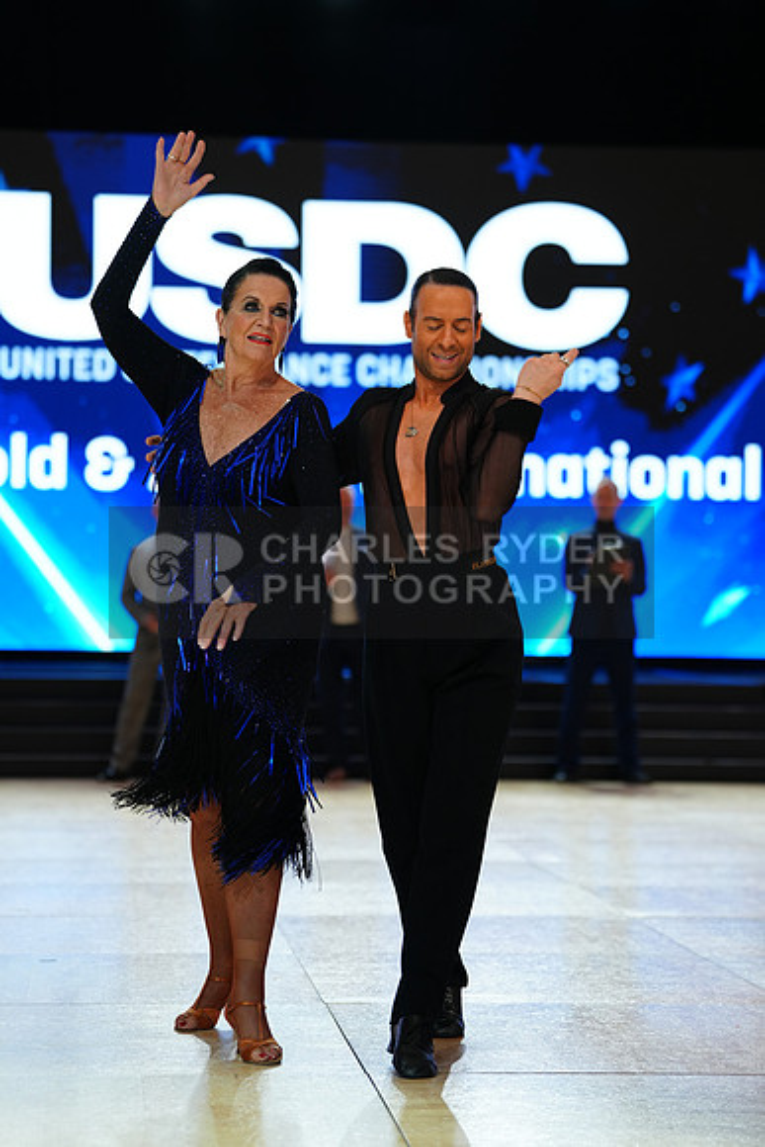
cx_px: 382
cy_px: 574
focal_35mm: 95
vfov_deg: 21.5
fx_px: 3026
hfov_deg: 14.4
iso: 640
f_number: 2.8
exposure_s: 1/400
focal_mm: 95
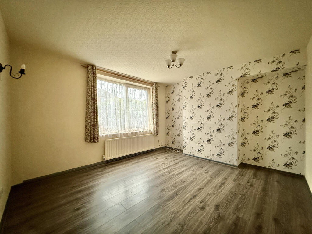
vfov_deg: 85.7
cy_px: 117
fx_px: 126
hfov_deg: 102.1
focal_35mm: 14
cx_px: 156
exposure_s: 1/50
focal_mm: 2.22
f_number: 2.2
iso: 500
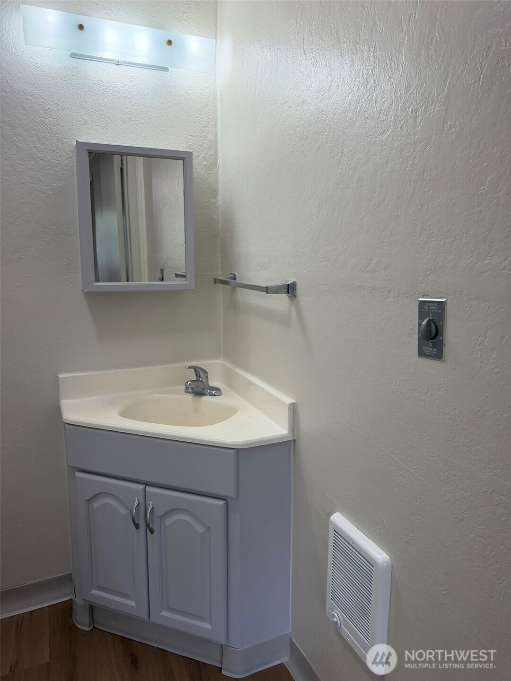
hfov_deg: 56.8
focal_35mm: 24
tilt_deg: -10.6
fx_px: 472
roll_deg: -0.9
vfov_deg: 71.6
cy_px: 340
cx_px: 256
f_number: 1.78
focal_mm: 6.76
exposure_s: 1/215
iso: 160
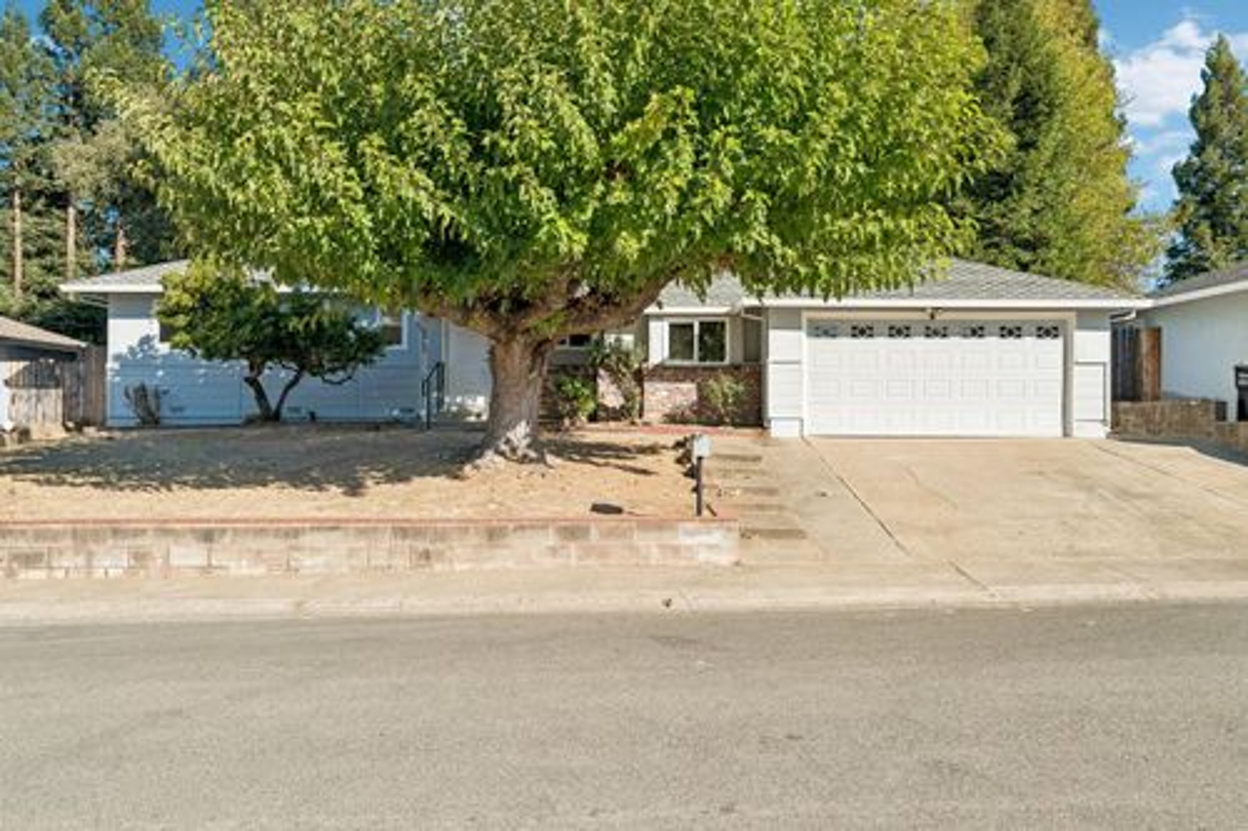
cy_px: 416
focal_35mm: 31
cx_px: 624
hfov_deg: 60.3
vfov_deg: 42.3
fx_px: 1074
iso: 320
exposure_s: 1/400
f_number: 7.1
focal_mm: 31
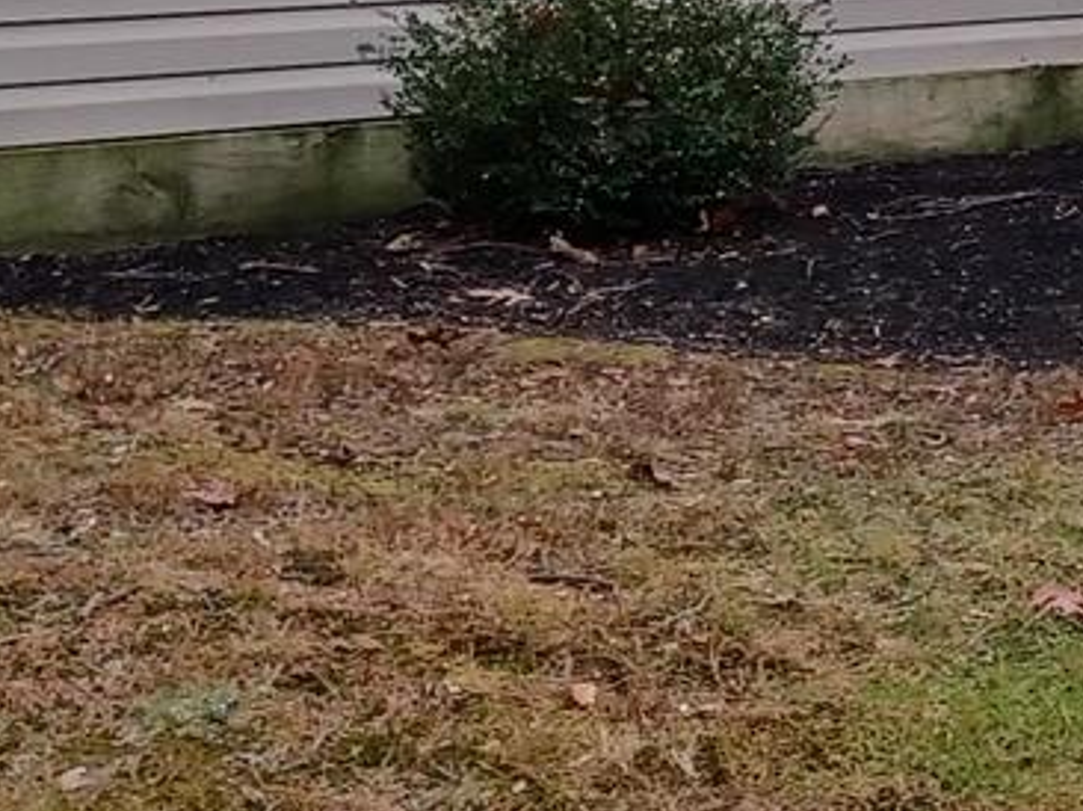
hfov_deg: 13.2
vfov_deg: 10.2
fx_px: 4377
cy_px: -420
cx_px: 1672
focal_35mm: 140
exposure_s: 1/60
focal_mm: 4.6
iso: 32
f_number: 1.8
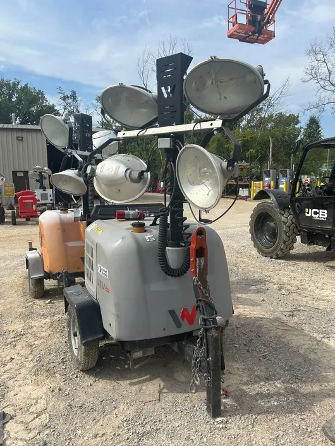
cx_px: 166
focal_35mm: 27
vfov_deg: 65.3
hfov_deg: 51.4
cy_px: 223
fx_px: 348
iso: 50
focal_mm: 5.7
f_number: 1.5
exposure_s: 1/4274
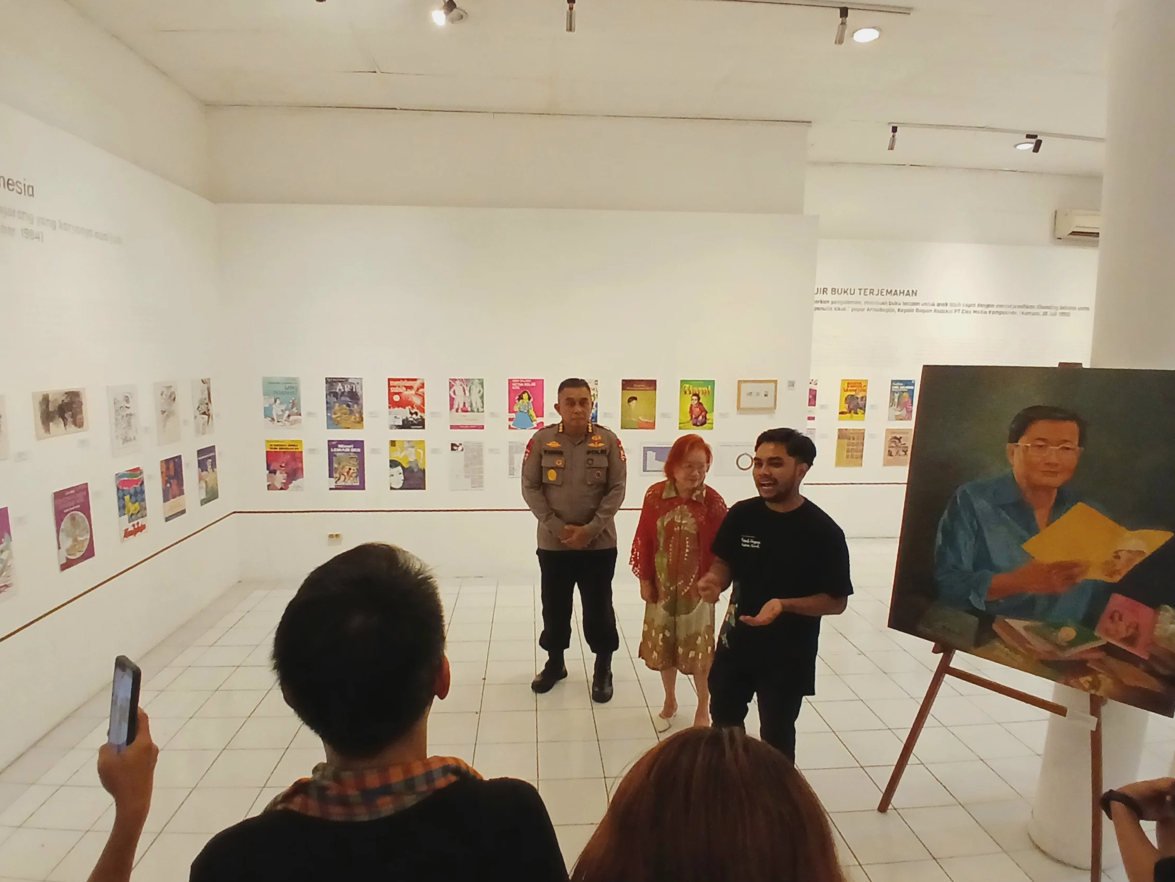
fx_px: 611
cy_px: 443
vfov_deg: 71.6
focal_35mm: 18
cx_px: 558
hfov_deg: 87.7
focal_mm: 1.4
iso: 200
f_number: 2.2
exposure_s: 1/33.3
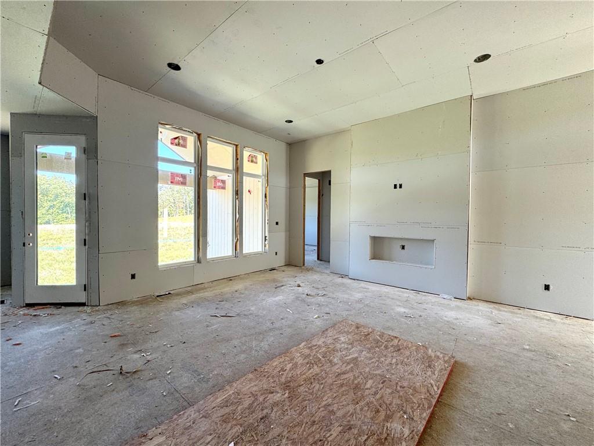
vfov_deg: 85.7
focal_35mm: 14
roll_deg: -0.6
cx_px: 297
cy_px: 223
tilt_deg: -1.9
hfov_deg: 102.1
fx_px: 240
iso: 100
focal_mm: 2.22
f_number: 2.2
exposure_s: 1/99
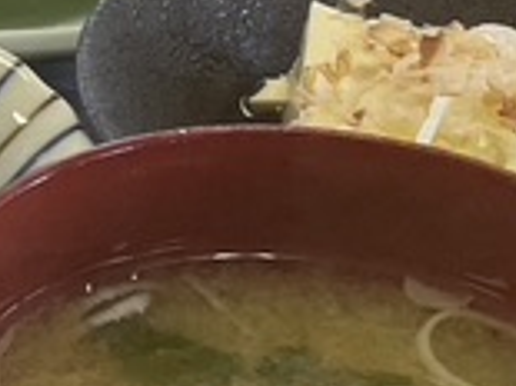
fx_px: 2562
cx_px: -436
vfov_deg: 8.5
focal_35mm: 172
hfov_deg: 10.7
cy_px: -96
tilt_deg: -29.8
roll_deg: +0.5
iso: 64
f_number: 1.6
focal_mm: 4.2
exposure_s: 1/100
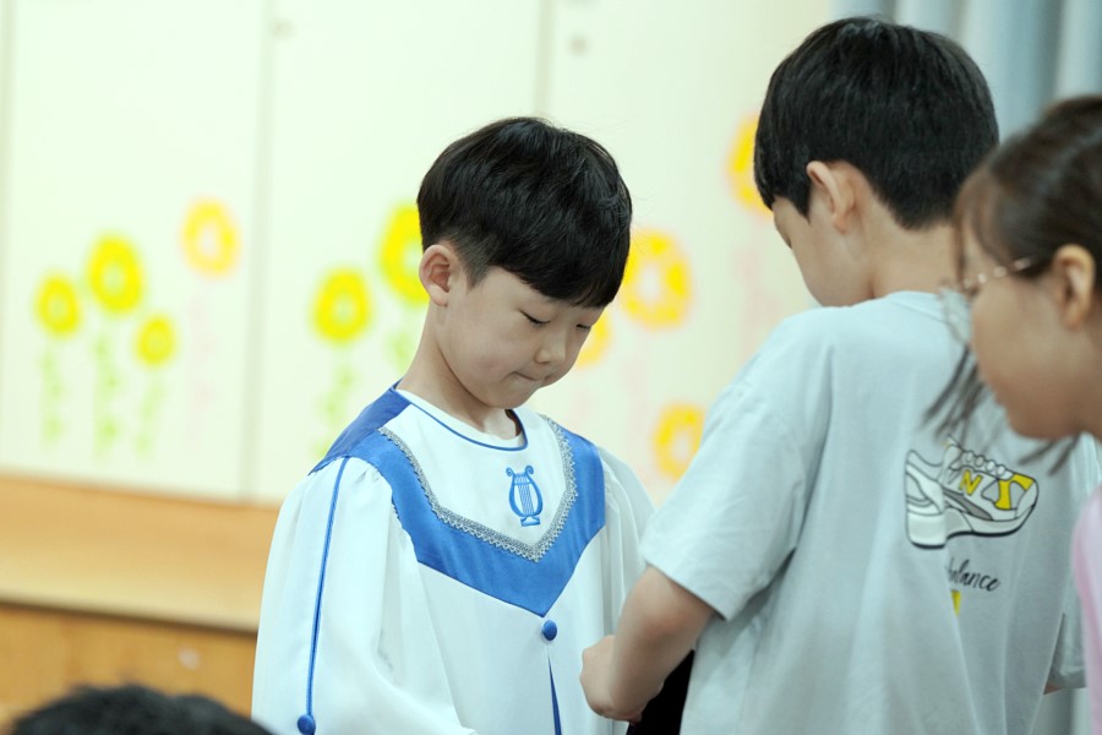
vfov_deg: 7.9
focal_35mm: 173
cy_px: 368
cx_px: 551
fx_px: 5295
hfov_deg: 11.9
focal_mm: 173
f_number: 4
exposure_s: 1/200
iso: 2000
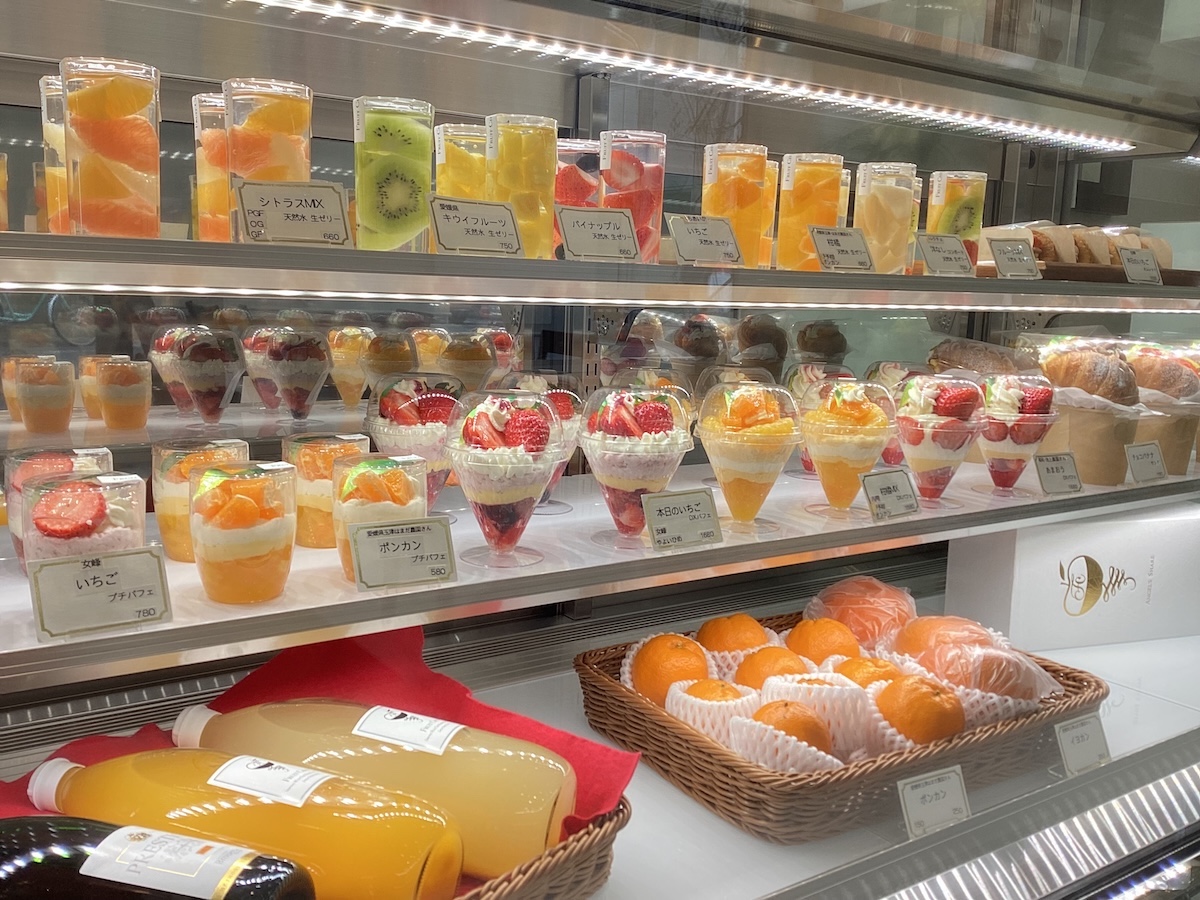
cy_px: 450
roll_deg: -3.5
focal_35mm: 31
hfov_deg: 58.4
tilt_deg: -10.1
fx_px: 1075
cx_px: 600
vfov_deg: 45.4
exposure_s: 1/120
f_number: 2.4
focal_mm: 3.3
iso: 25
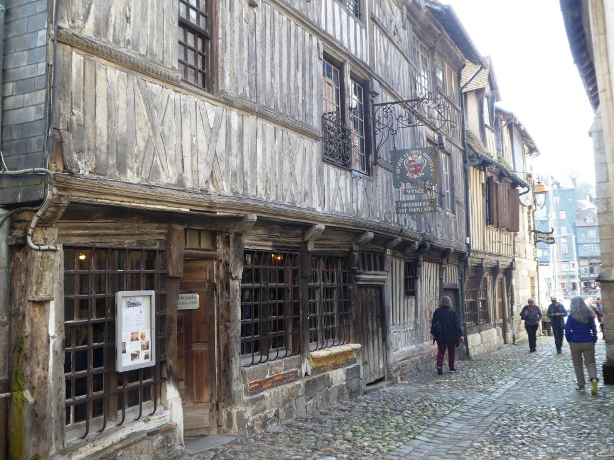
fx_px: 621
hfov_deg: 52.6
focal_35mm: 35
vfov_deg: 40.7
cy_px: 230
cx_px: 307
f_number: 3.7
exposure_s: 1/80
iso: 125
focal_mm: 6.3
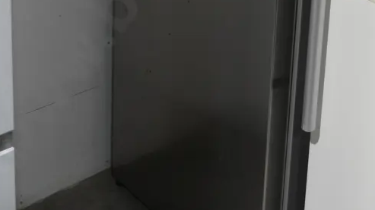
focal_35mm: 86
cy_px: -143
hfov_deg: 24.7
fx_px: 855
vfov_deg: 13.0
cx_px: 233
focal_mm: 19
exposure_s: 1/60
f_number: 4.1
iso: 320
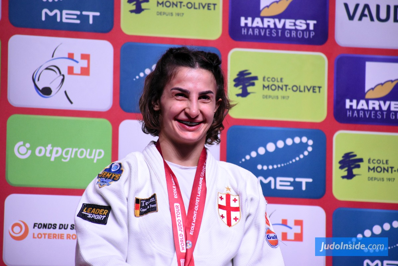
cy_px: 133
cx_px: 199
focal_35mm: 292
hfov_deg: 7.0
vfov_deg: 4.7
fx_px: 3233
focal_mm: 195
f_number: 6.3
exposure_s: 1/500
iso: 3200
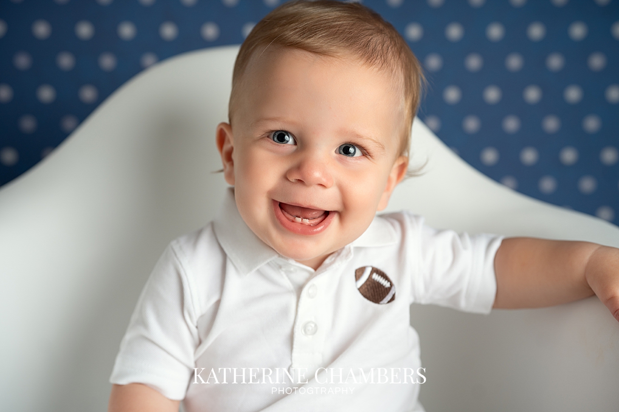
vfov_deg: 27.0
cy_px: 206
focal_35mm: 50
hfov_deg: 39.6
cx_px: 310
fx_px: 860
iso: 160
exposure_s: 1/160
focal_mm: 50
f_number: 2.8
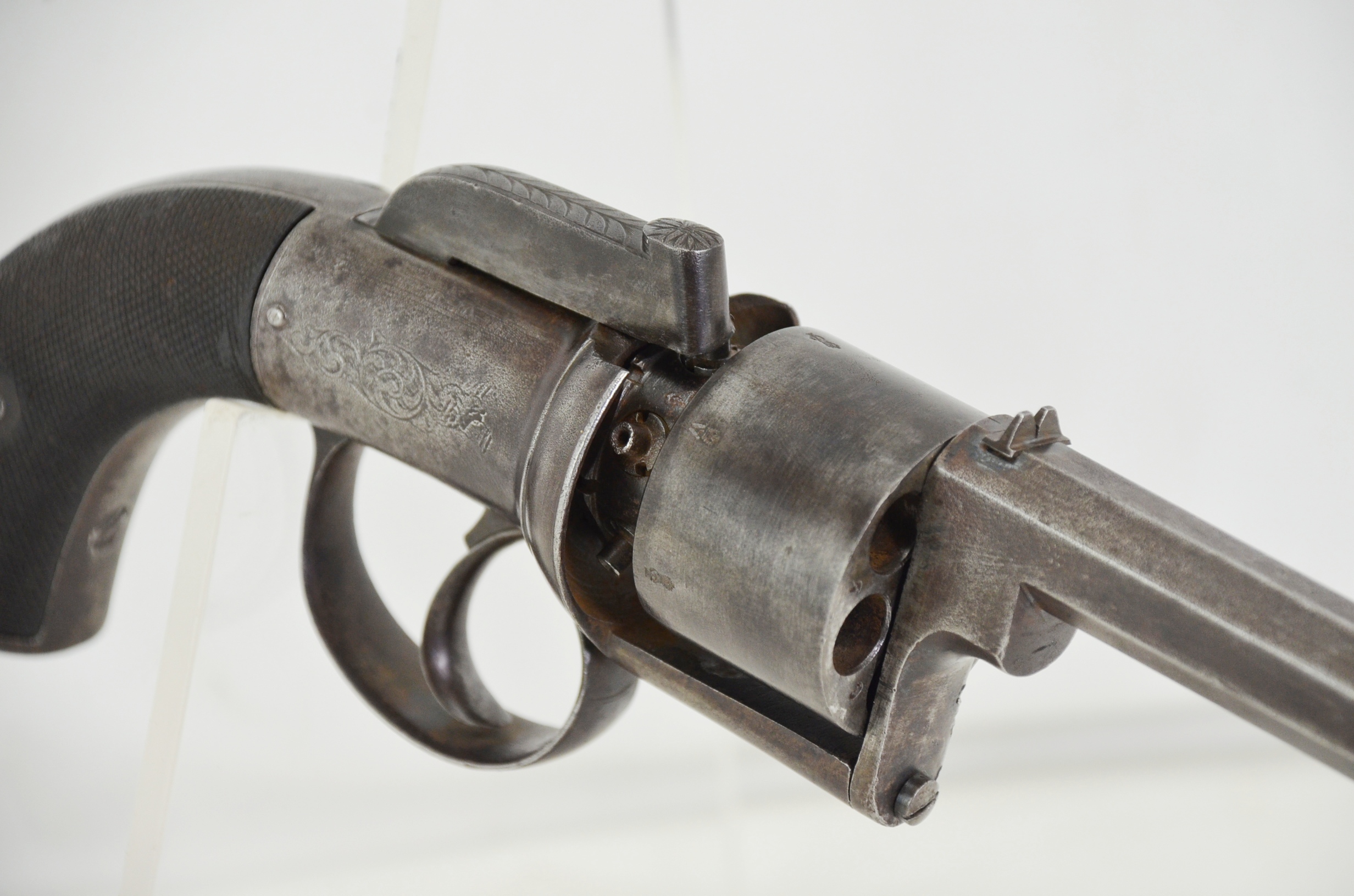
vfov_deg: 6.8
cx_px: 677
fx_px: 7600
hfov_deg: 10.2
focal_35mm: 202
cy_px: 448
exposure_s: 1/160
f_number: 5.6
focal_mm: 135
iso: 800
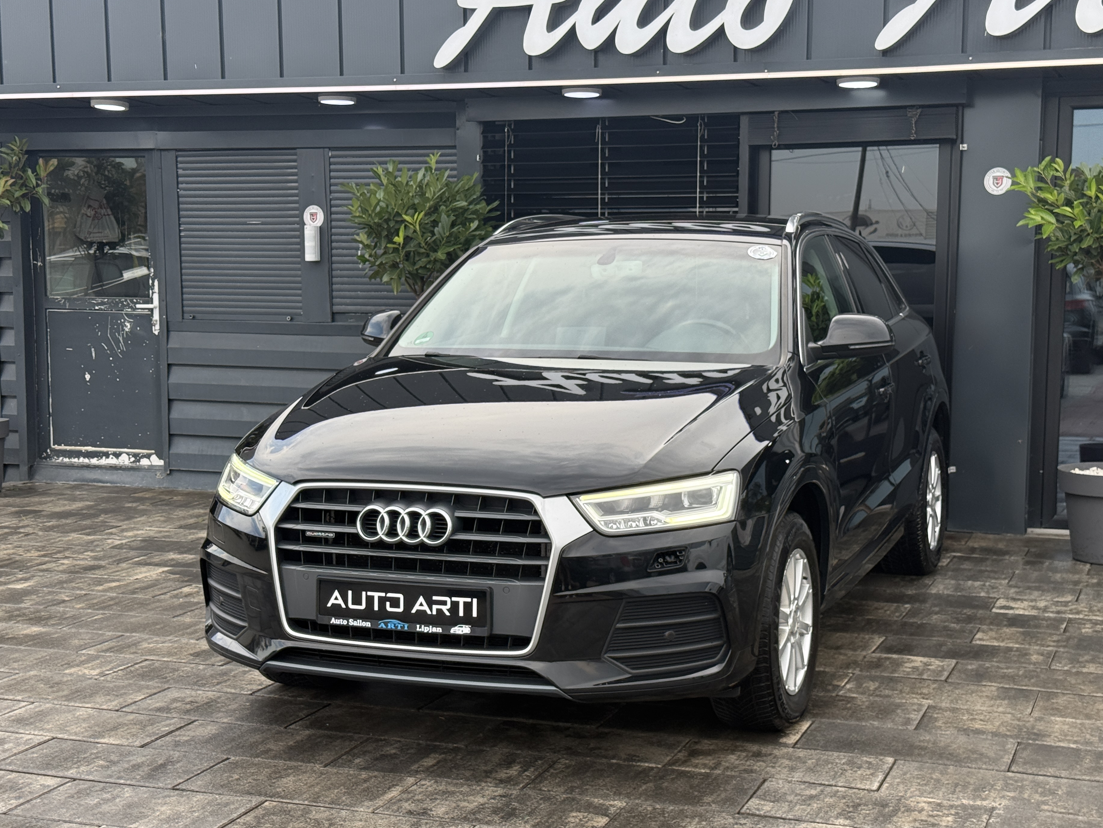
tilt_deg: -5.1
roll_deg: +0.2
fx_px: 1689
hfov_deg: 36.2
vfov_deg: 27.5
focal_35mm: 53
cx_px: 560
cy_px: 449
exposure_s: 1/1013
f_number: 1.78
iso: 100
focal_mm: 6.76
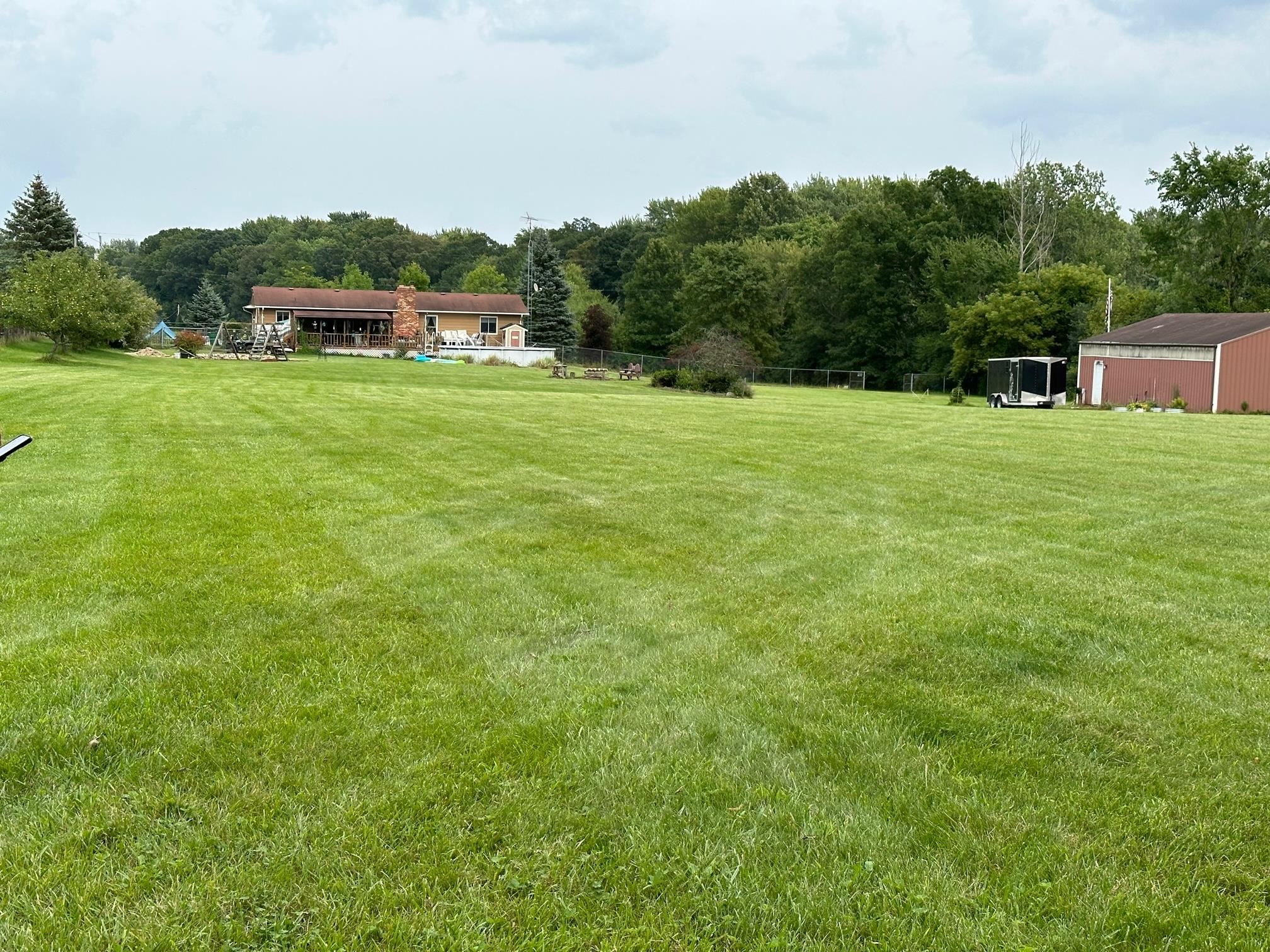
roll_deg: -0.1
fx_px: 1761
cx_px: 635
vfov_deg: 30.3
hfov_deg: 39.7
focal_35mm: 48
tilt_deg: -5.6
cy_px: 476
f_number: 1.78
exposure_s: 1/1541
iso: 64
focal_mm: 6.86
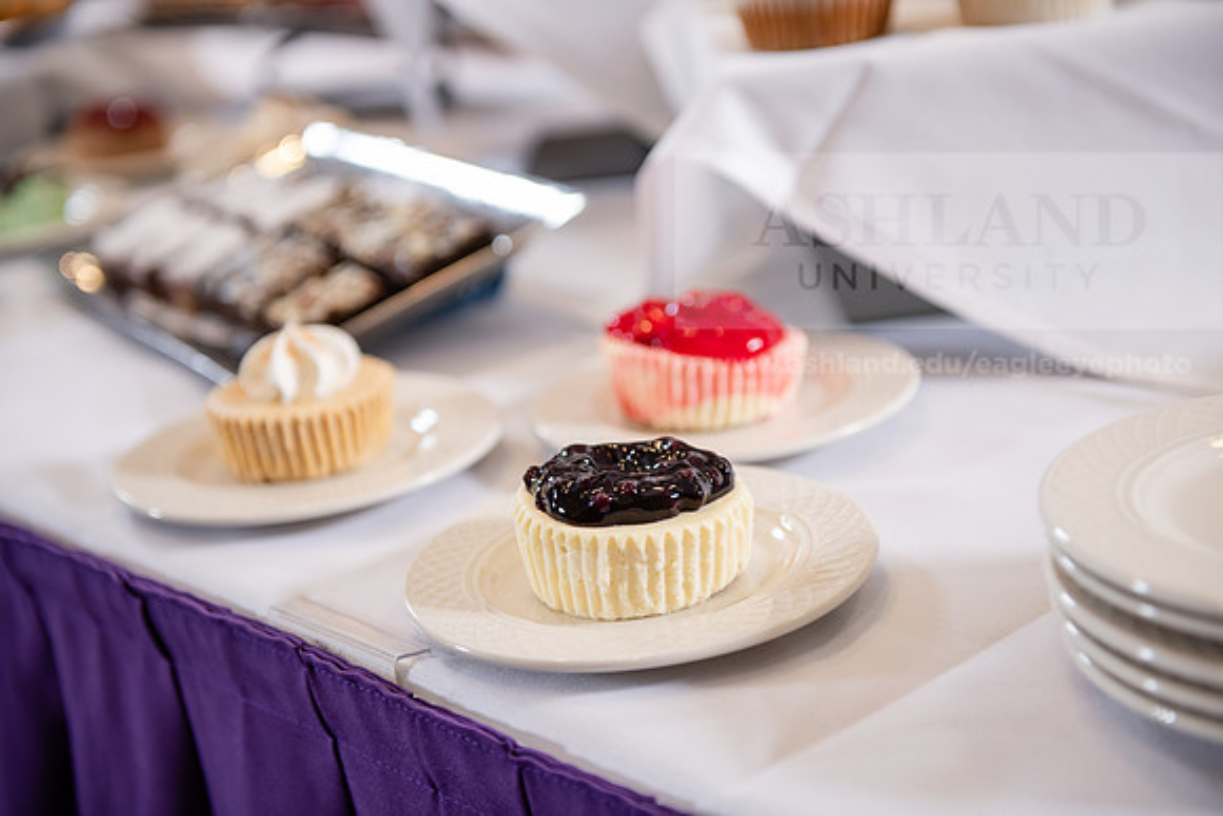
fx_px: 2039
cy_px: 408
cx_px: 612
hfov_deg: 33.4
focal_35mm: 60
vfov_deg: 22.6
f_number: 3.2
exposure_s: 1/200
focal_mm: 60
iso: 320
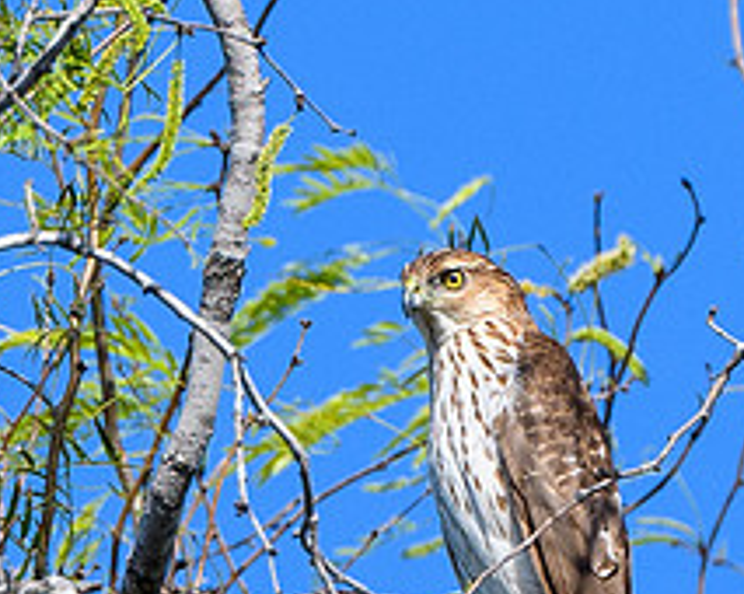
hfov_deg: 0.9
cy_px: 248
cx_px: 407
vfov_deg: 0.7
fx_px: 45649
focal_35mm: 2075
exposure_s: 1/1600
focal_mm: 200
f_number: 5
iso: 220
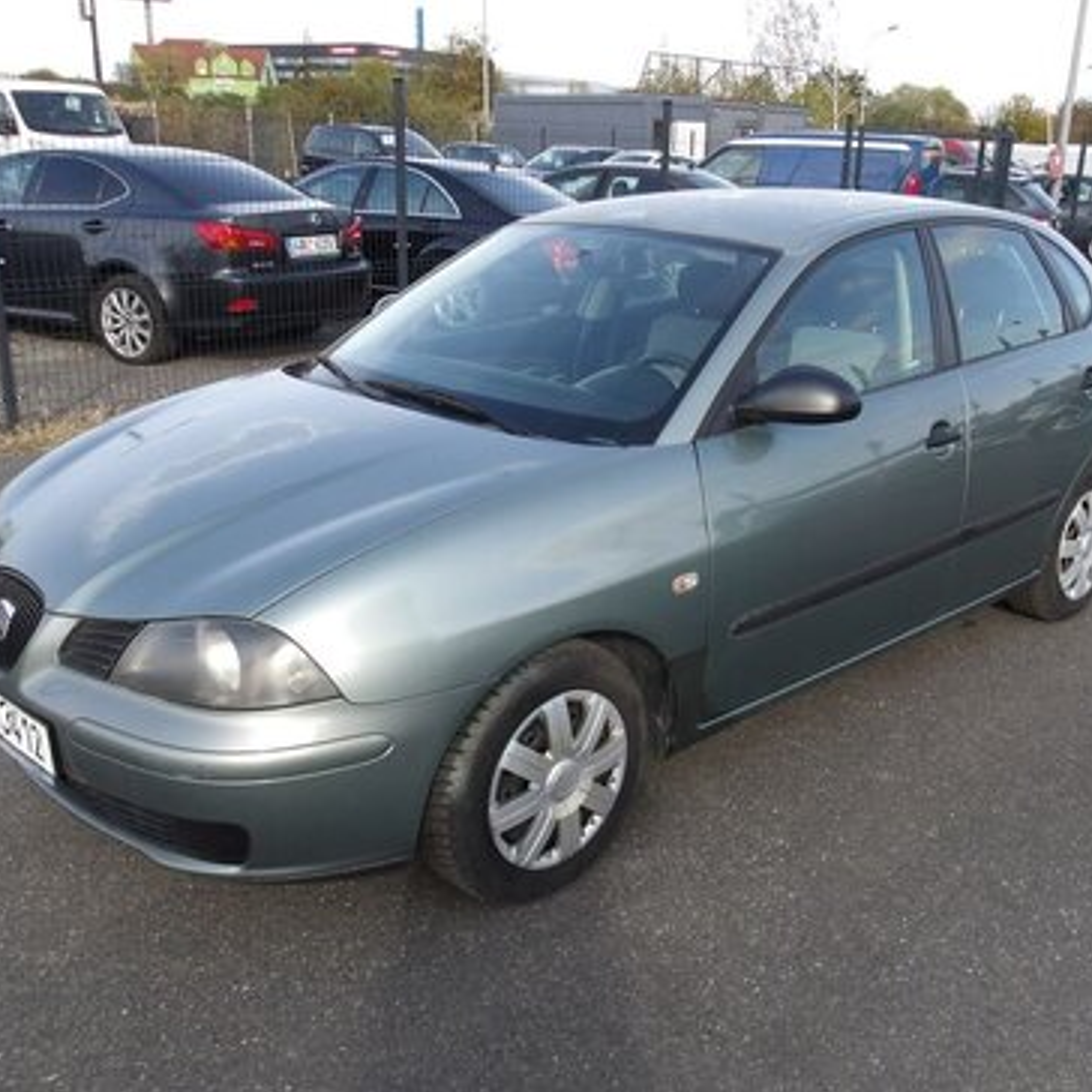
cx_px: 612
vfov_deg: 51.1
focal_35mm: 32
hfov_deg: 51.0
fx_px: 1142
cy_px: 546
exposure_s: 1/494
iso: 100
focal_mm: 4.9
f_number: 3
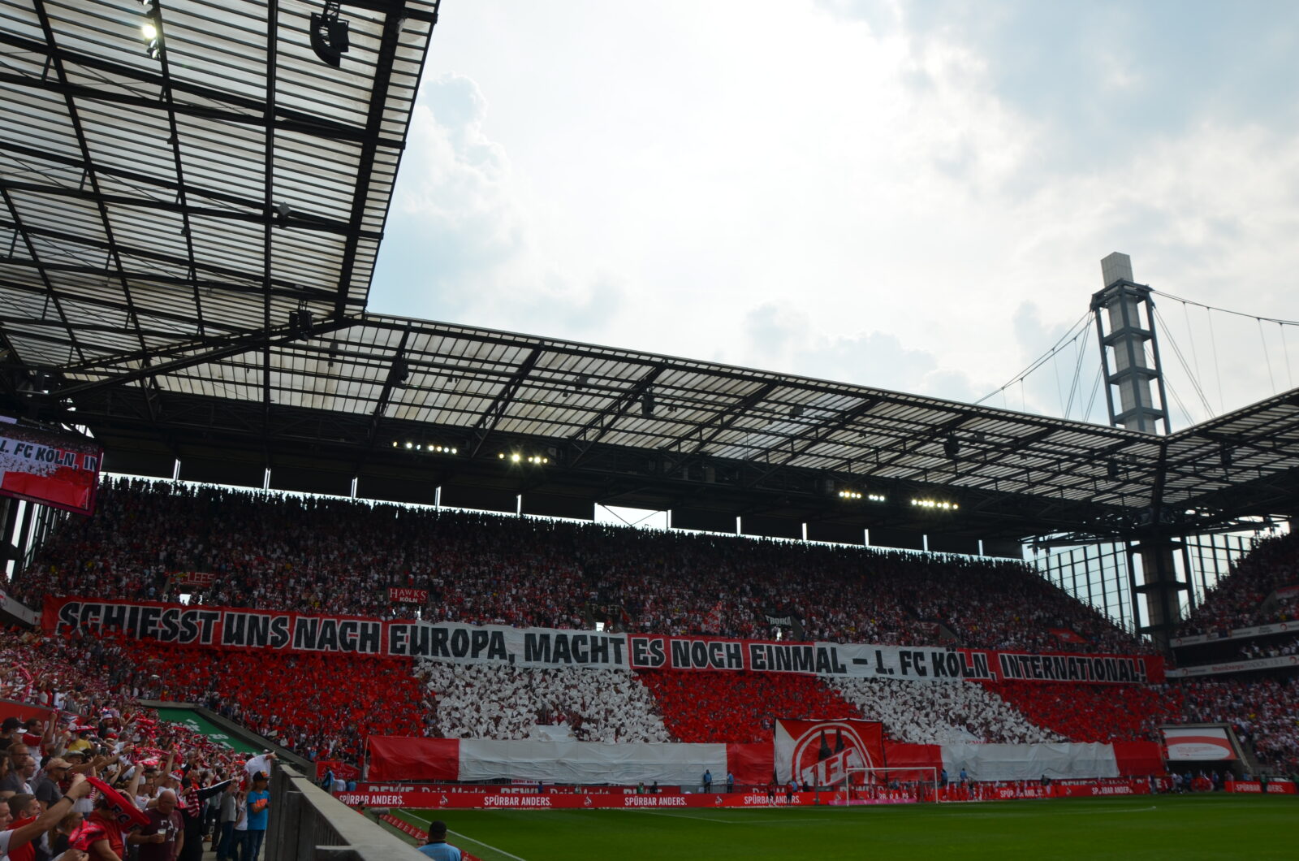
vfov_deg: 47.7
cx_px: 650
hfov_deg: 67.5
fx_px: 972
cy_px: 430
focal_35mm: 27
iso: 100
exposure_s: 1/320
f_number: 9
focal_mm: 18
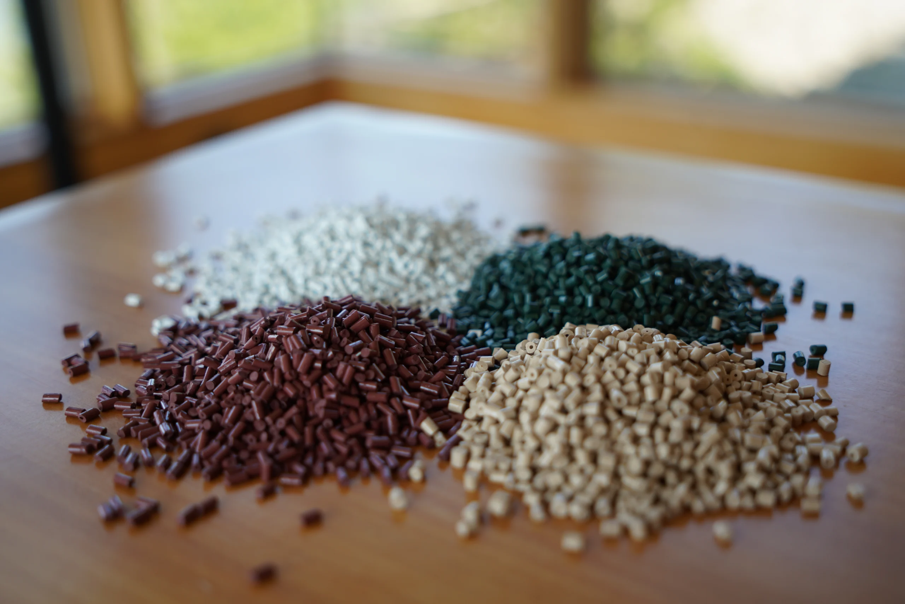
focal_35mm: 43
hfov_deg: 45.4
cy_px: 302
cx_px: 452
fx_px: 1081
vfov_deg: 31.2
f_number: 4
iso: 160
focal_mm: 43
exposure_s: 1/160
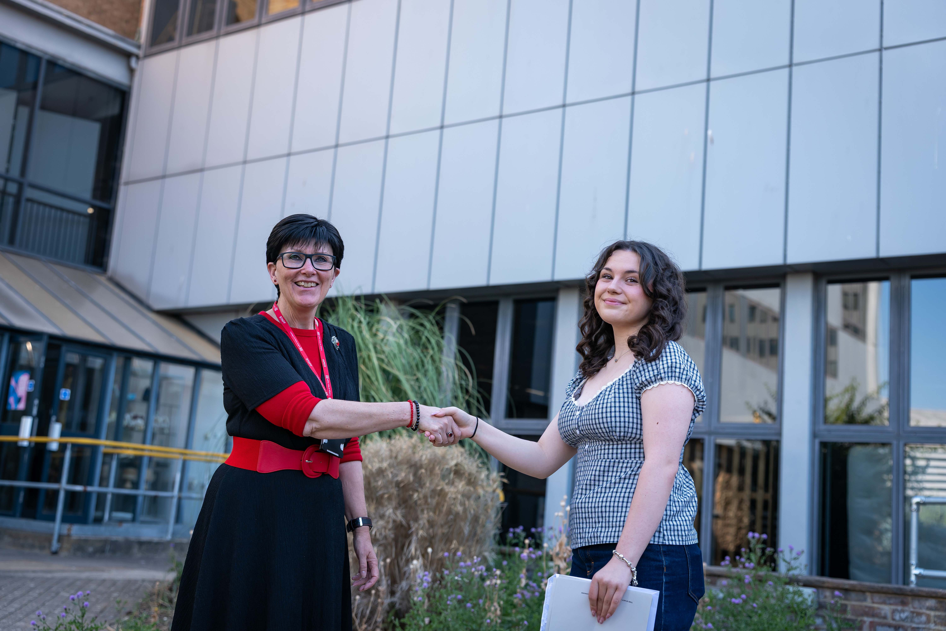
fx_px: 1077
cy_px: 316
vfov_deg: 32.6
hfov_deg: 47.4
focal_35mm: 41
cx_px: 473
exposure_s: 1/250
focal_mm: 41
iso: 160
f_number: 2.8
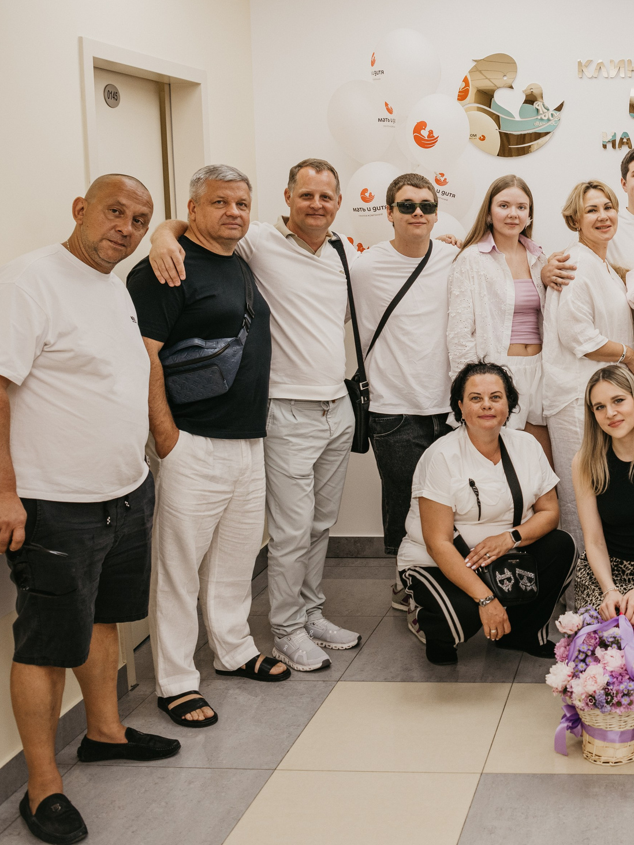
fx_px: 1050
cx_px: 656
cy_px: 365
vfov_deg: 43.7
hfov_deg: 30.8
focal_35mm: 43
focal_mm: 24
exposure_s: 1/160
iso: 400
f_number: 4.5
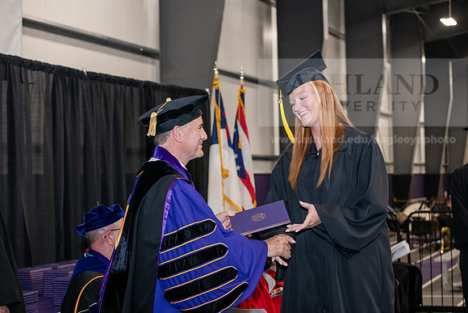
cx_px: 234
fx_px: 910
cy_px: 156
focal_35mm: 70
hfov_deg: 28.8
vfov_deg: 19.5
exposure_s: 1/200
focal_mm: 70
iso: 2500
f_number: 5
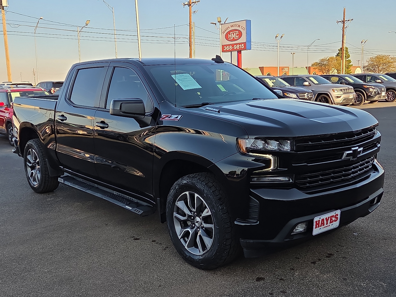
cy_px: 148
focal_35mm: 37
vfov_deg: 38.7
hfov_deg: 50.1
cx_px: 198
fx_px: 423
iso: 25
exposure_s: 1/714
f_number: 1.8
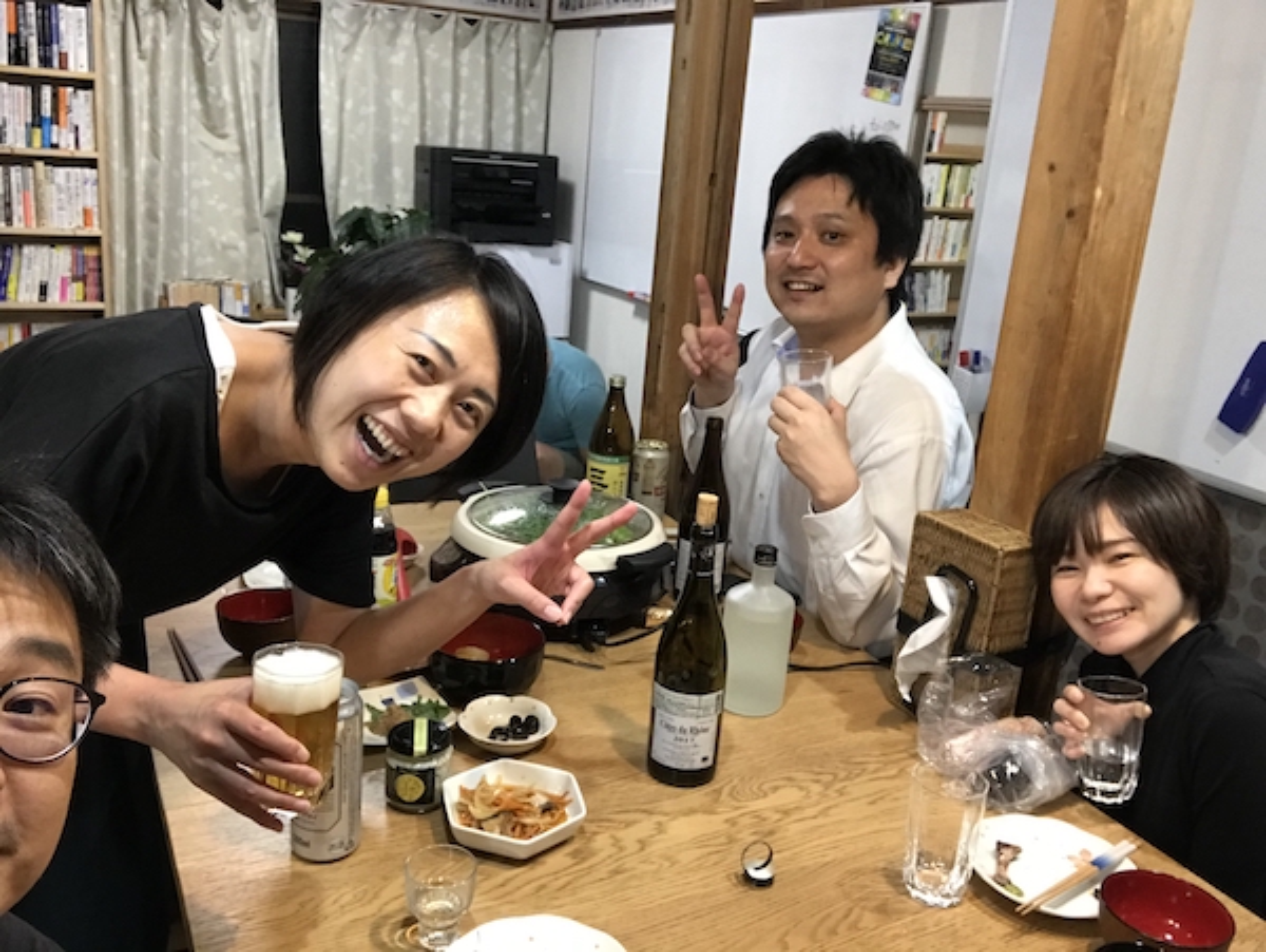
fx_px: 1171
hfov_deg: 56.8
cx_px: 633
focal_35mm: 32
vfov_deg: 44.2
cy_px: 476
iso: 125
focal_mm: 2.87
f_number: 2.2
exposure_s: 1/33
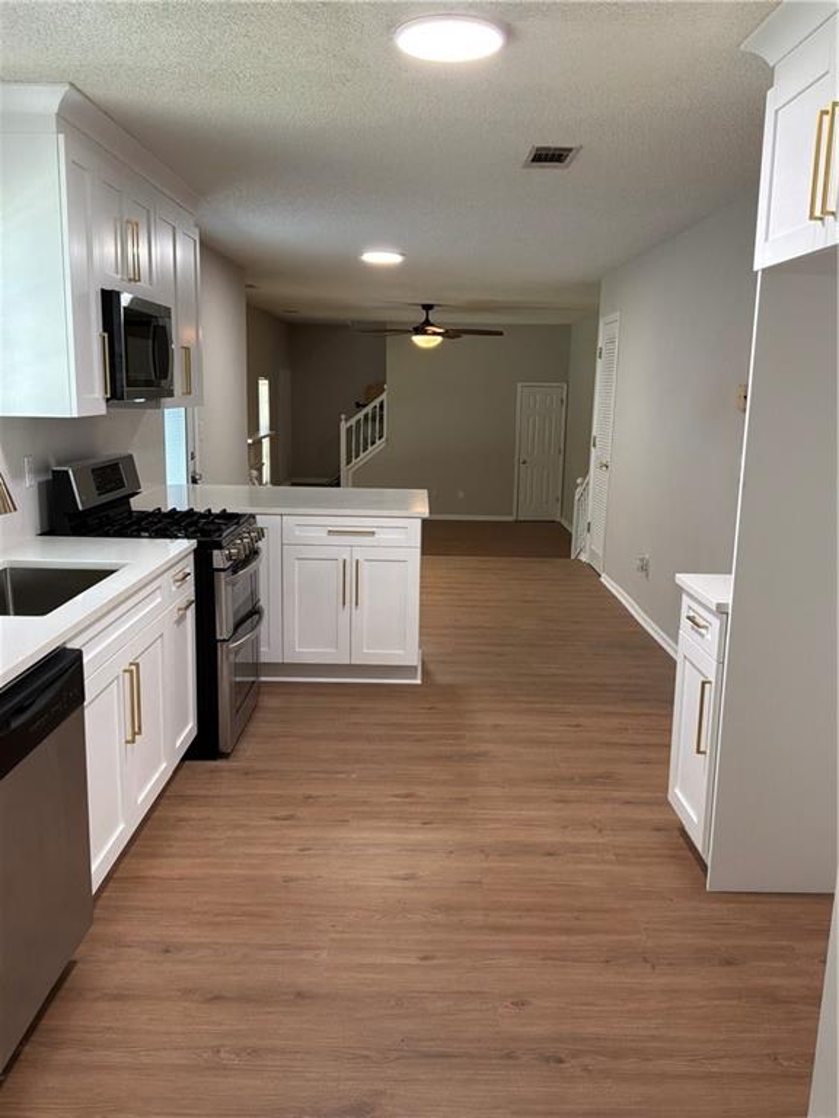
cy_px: 559
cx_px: 420
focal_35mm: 28
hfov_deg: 49.7
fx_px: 905
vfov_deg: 63.4
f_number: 1.8
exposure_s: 1/50
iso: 80
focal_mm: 3
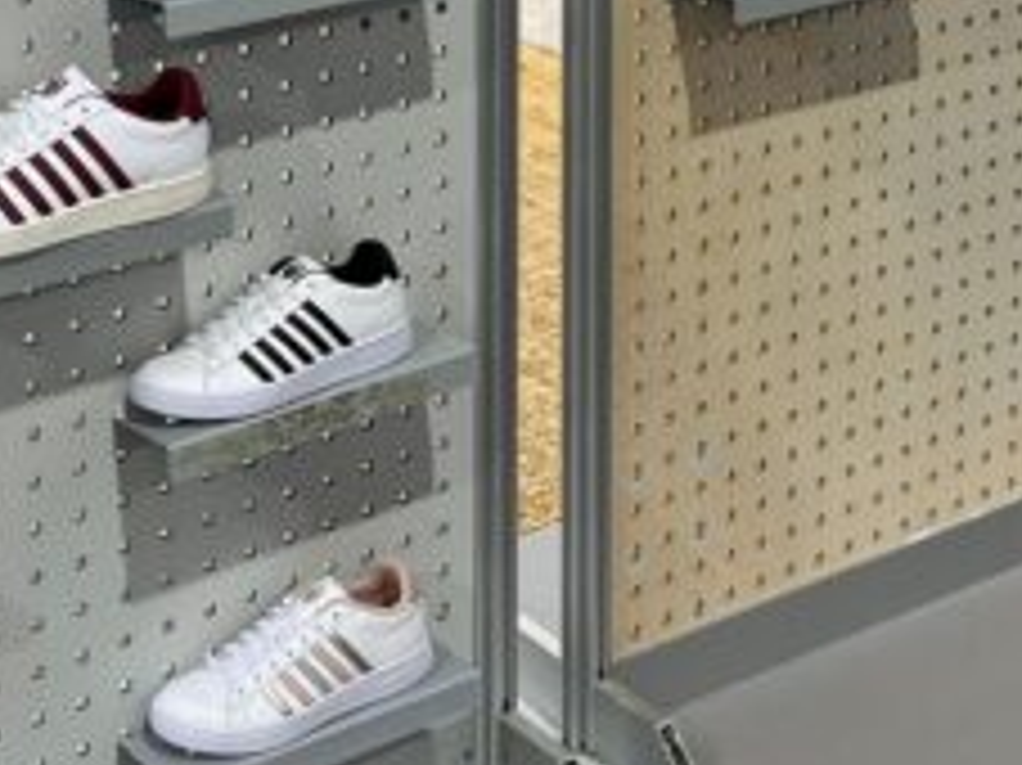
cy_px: -459
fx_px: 2597
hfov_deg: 22.3
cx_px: 527
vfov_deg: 15.2
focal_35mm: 88
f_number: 1.6
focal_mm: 5.1
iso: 64
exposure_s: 1/100
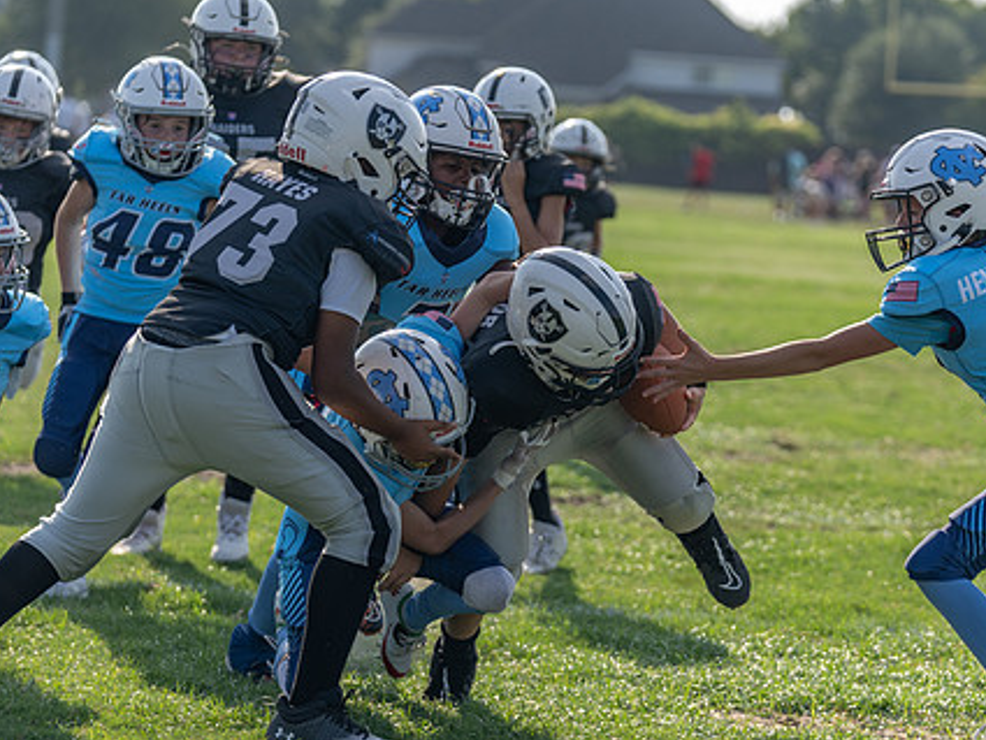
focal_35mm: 186
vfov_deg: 8.0
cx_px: 589
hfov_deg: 10.6
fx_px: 5300
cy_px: 452
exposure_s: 1/1250
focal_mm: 125
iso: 100
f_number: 3.5
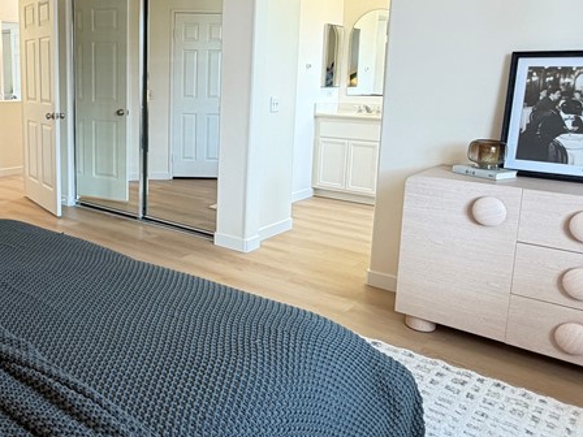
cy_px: 157
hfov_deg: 54.8
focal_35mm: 32
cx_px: 164
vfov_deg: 43.7
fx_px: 539
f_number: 2.2
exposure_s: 1/60
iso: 160
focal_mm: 2.22
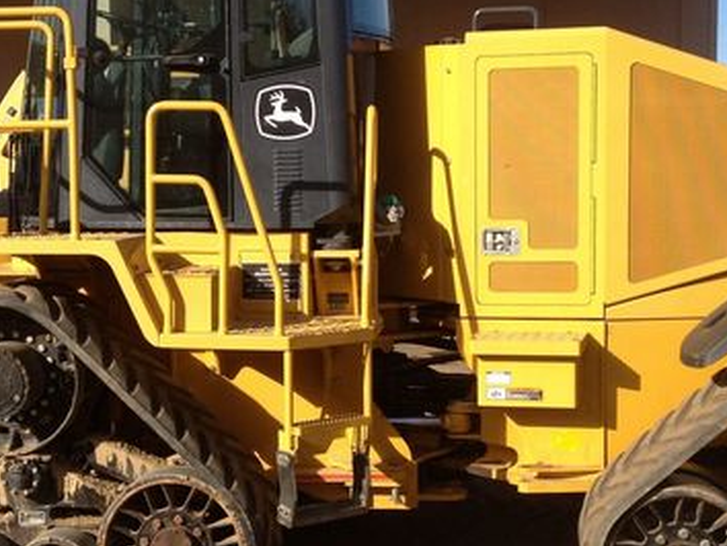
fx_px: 1660
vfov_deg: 18.7
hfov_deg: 24.7
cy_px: 312
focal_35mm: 79
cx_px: 353
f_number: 2.4
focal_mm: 4.28
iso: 50
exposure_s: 1/1346
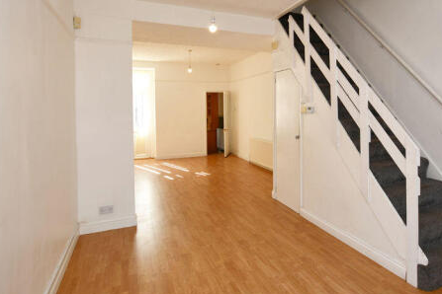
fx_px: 270
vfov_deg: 56.6
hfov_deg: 77.5
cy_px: 113
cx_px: 270
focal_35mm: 22
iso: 100
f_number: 4
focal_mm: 10
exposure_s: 1/60
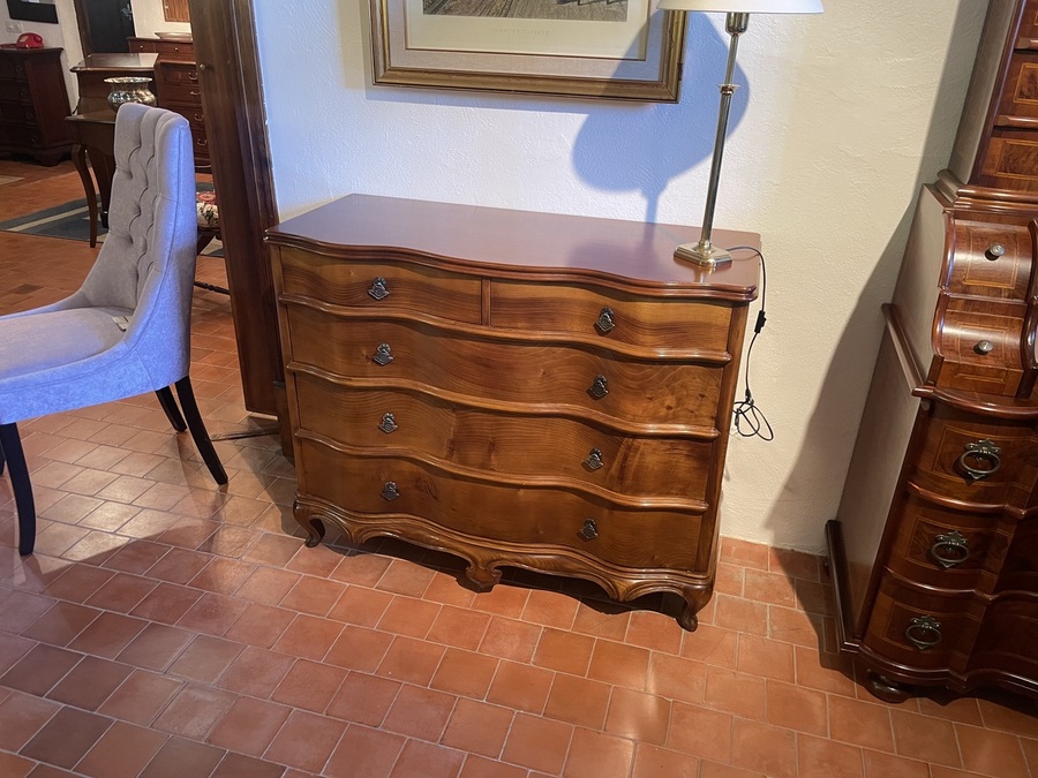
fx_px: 780
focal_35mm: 26
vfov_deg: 53.1
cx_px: 519
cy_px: 389
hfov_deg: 67.3
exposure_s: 1/50
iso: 160
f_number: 1.6
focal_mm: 4.2
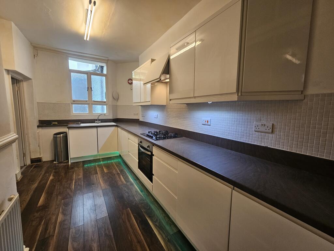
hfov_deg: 106.2
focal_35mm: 13
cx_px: 167
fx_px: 125
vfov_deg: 89.9
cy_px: 126
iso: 125
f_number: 2.2
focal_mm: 2.2
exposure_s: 1/50
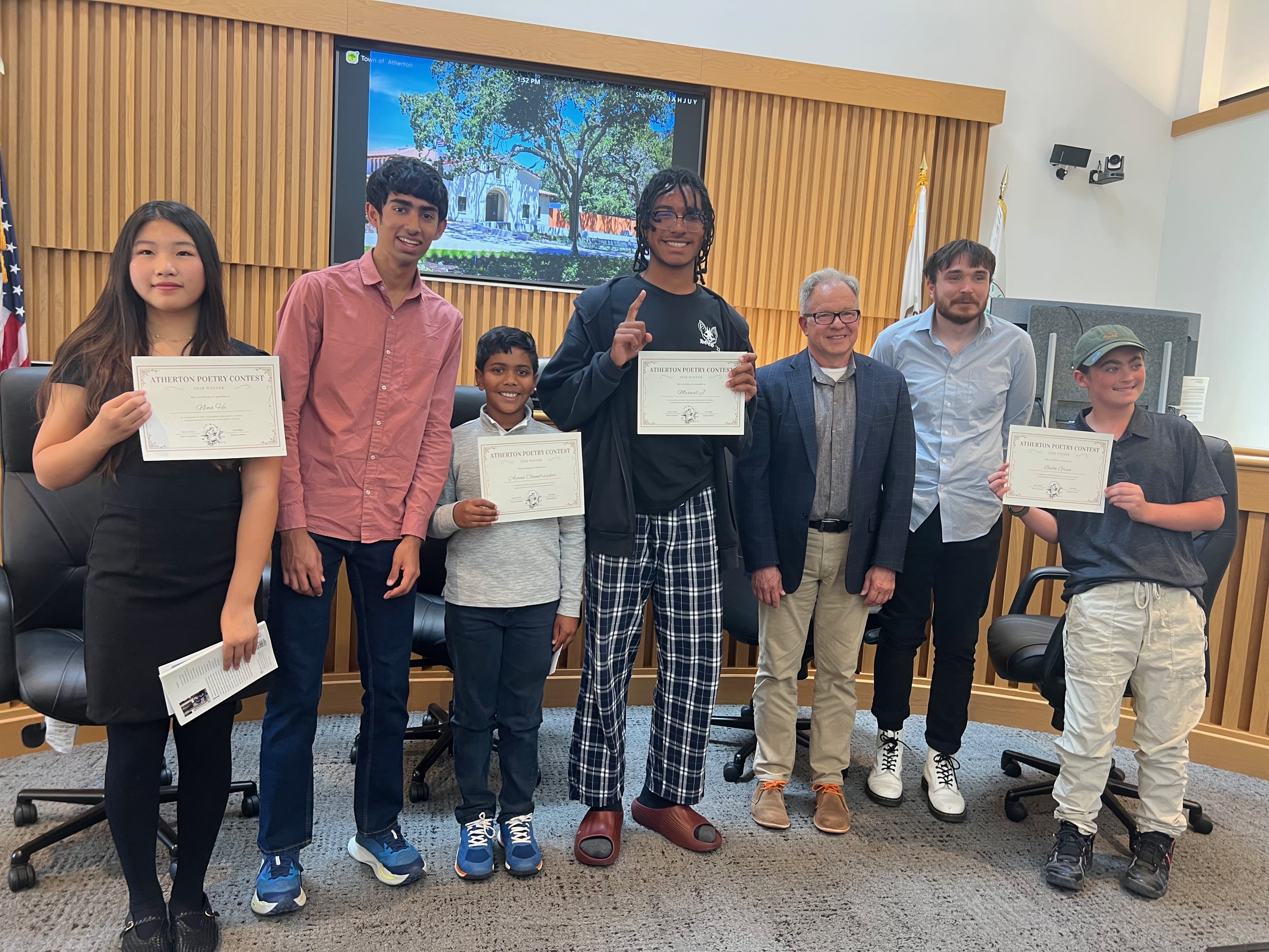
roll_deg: -3.2
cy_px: 476
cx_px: 634
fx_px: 953
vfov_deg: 53.1
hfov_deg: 67.3
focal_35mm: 26
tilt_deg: -5.7
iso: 125
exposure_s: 1/60
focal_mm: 5.7
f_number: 1.5
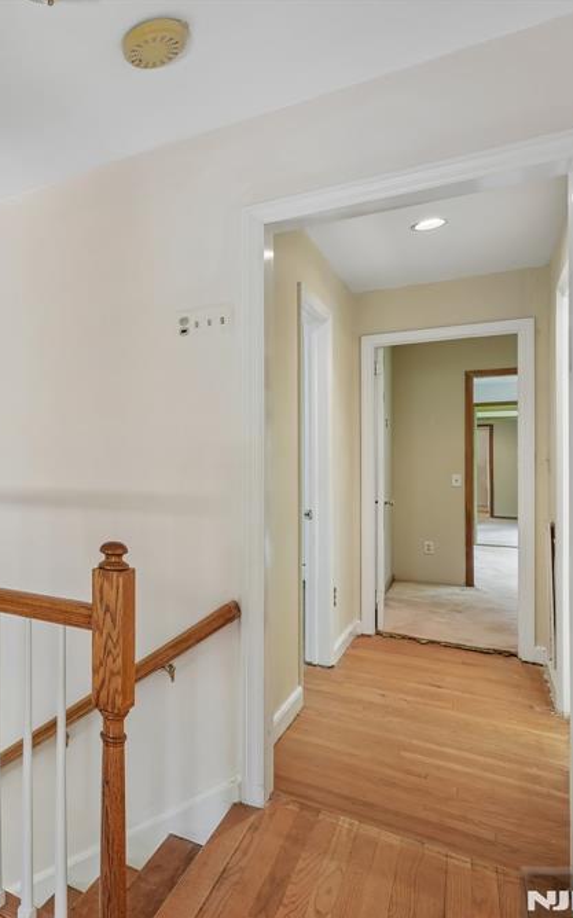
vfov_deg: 70.9
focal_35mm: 26
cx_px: -44
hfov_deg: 39.8
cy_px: 464
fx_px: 645
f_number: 9
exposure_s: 1/10
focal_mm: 16.5
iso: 400
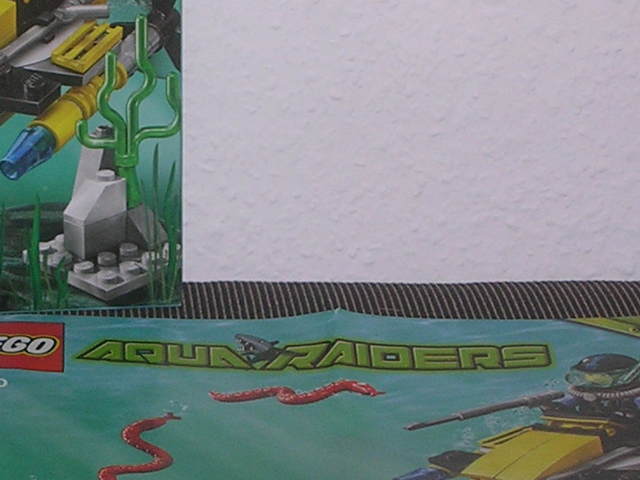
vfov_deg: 7.0
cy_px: 217
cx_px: 32
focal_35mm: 212
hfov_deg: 9.3
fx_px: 3921
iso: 50
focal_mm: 11.5
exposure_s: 1/60.1
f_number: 3.9
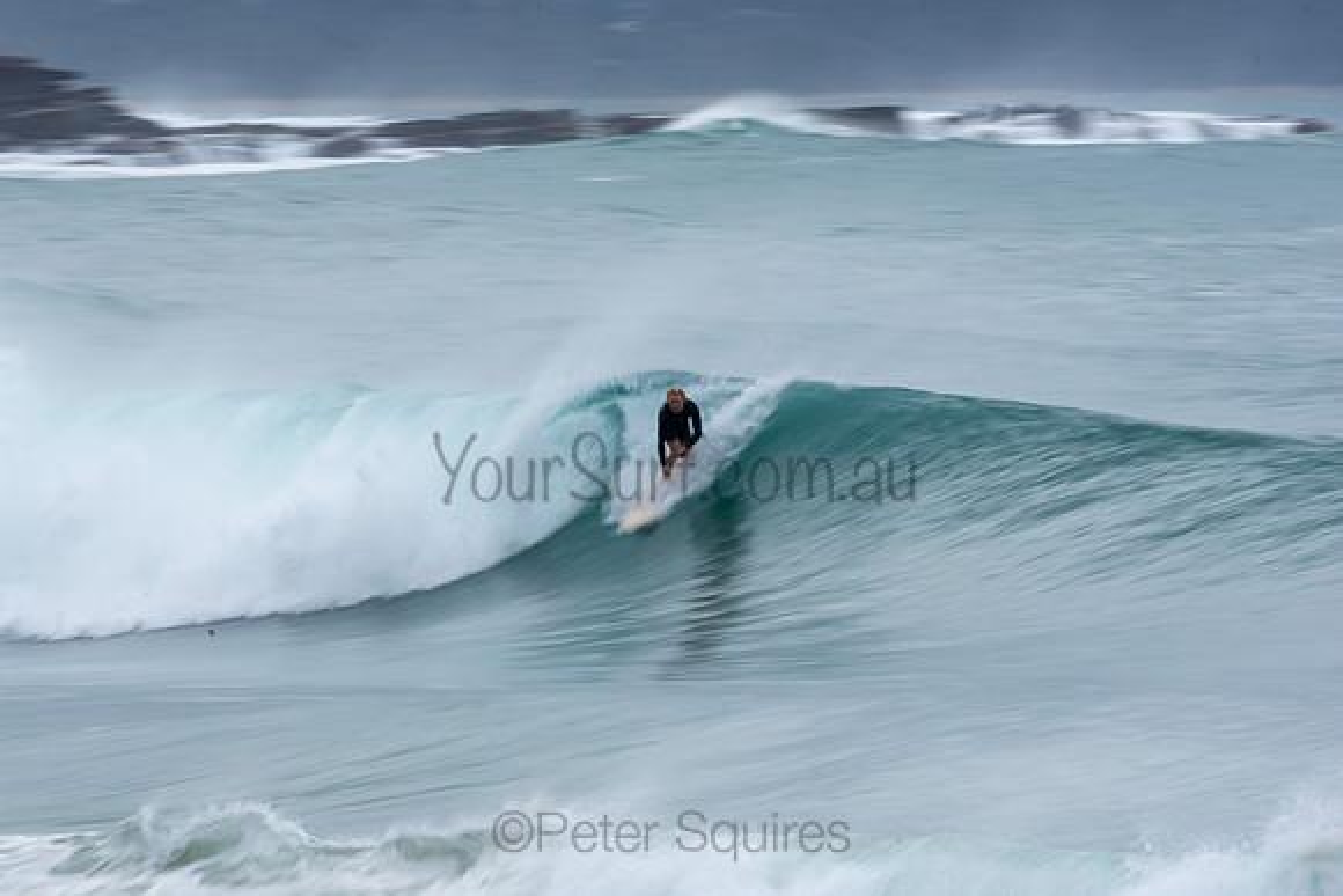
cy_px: 448
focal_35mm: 750
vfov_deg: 1.8
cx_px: 672
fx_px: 27984
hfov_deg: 2.7
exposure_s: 1/25
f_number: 25
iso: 100
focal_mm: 500
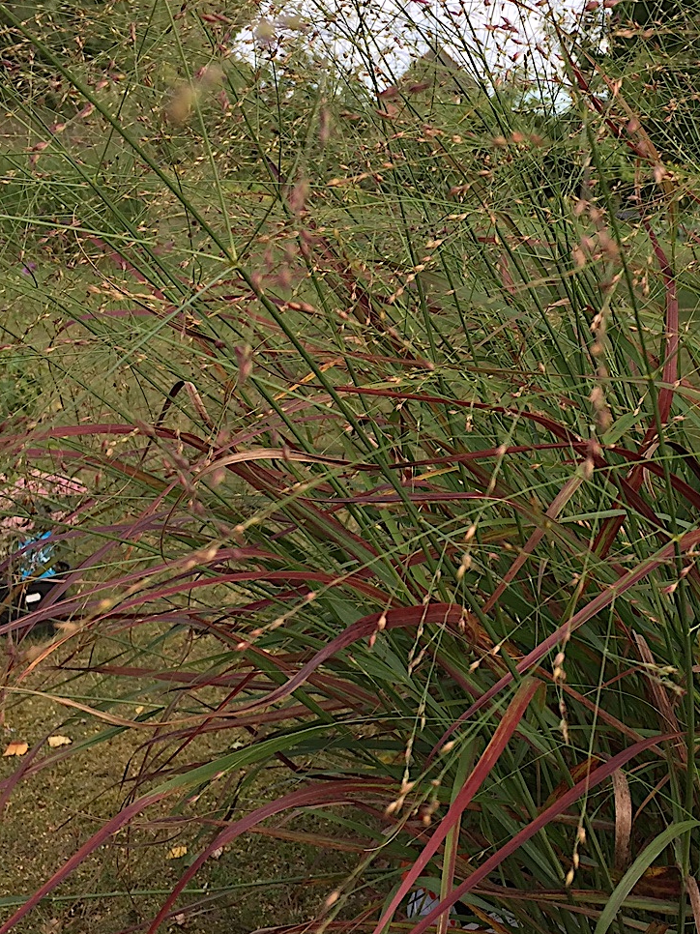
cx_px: 519
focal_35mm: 49
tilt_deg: -10.1
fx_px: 1322
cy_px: 404
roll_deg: -0.9
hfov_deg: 29.2
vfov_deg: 38.8
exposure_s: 1/353
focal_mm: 4.15
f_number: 2.2
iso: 32
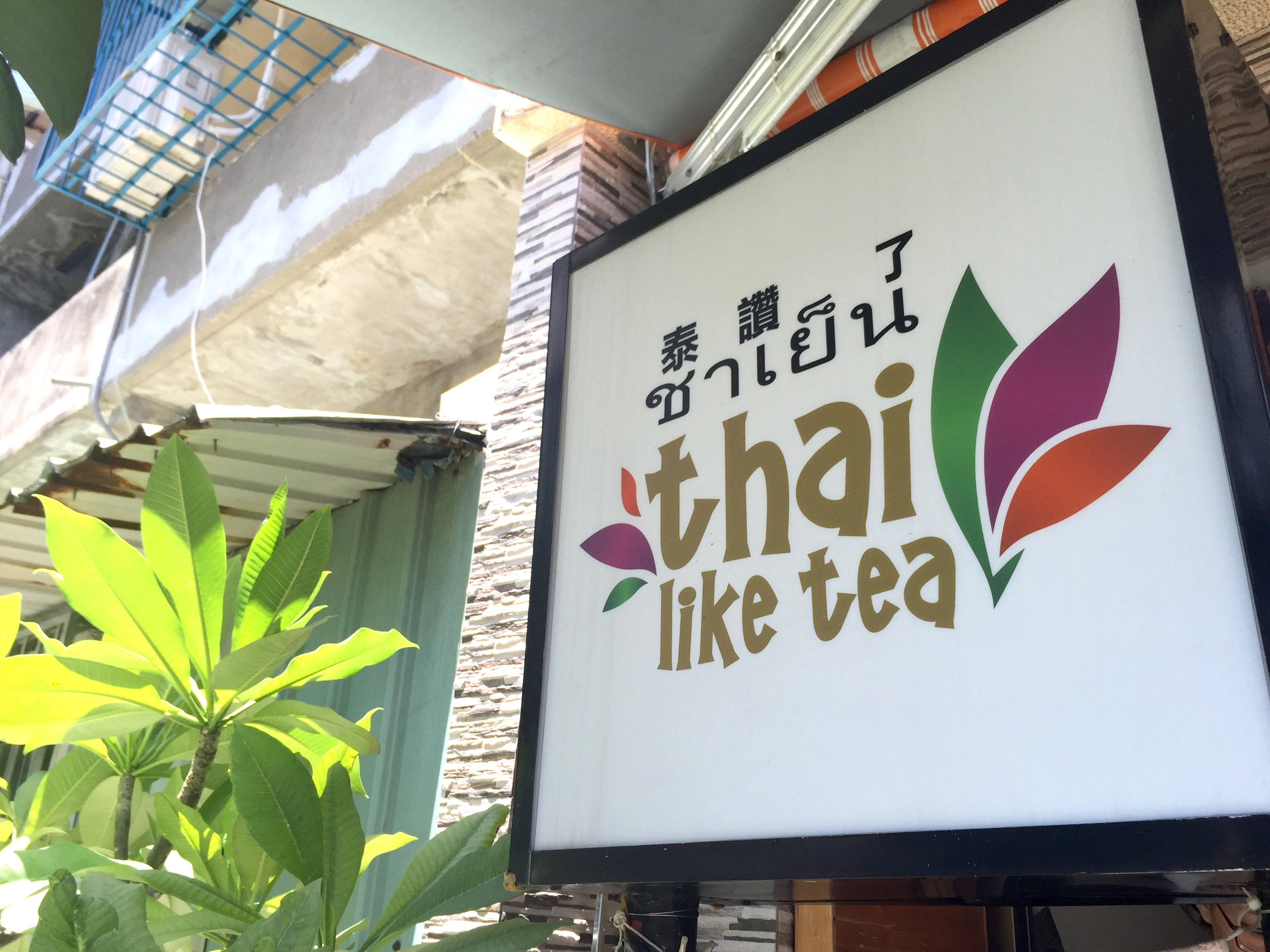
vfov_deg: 48.2
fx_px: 1064
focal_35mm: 29
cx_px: 635
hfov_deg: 61.7
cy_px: 476
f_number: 2.2
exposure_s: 1/403
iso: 32
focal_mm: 4.15
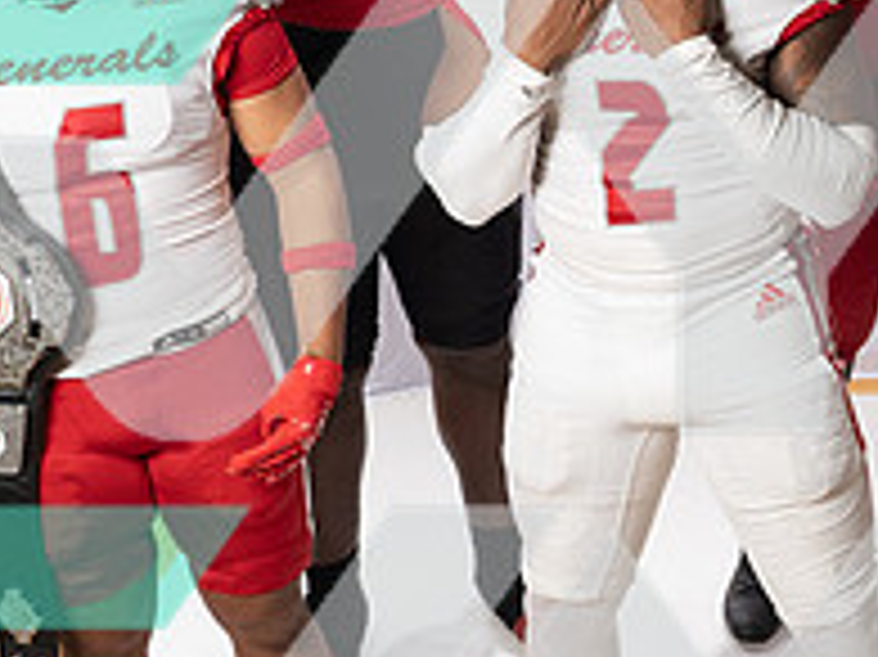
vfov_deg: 17.3
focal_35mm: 85
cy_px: 198
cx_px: 937
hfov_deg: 21.9
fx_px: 2155
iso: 1250
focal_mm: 24
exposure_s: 1/250
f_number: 10
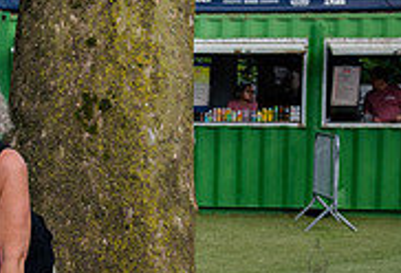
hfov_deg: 12.8
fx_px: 1705
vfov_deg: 9.1
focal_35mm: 152
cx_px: -171
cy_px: 254
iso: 400
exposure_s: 1/160
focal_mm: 44
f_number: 5
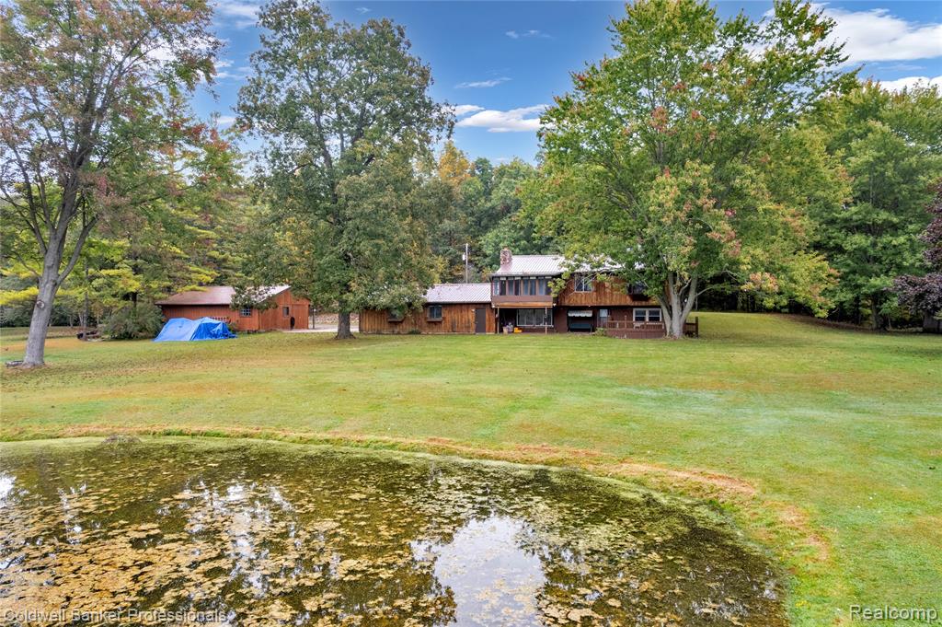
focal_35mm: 22
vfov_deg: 57.1
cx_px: 471
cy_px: 314
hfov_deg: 78.6
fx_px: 575
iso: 100
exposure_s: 1/100
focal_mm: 8.38
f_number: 2.8
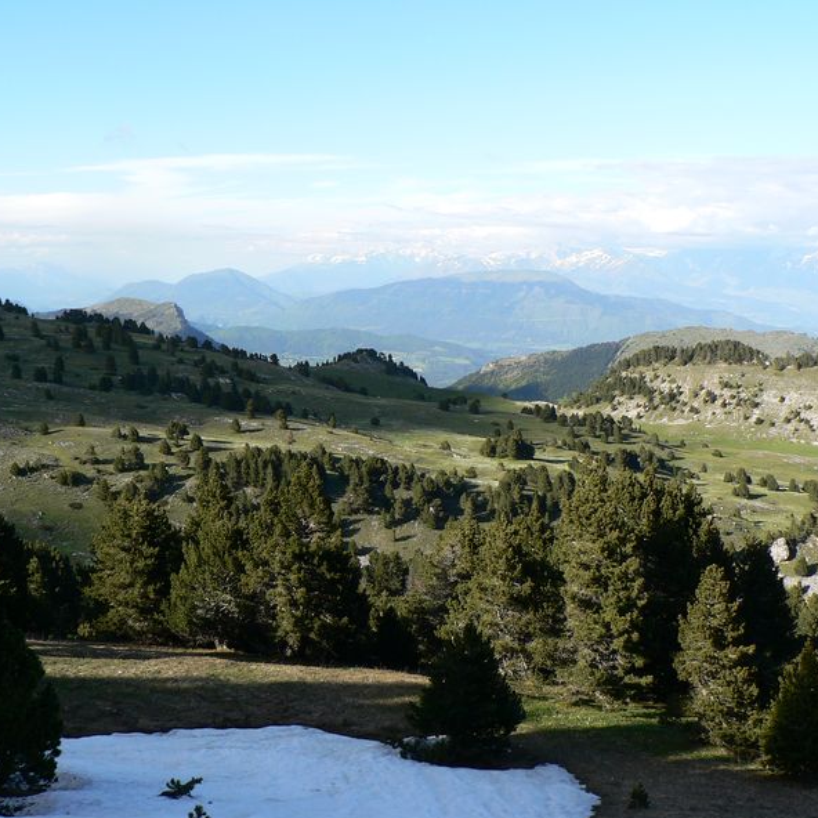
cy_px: 413
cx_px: 358
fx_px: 1150
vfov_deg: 39.2
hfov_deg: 39.1
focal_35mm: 43
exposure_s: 1/250
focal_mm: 6
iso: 80
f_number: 4
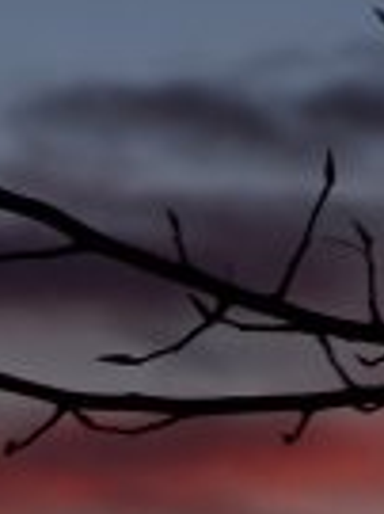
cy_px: 598
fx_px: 9926
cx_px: 186
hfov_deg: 2.2
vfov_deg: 3.0
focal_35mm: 670
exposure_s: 1/160
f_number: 3.2
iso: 80
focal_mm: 34.6
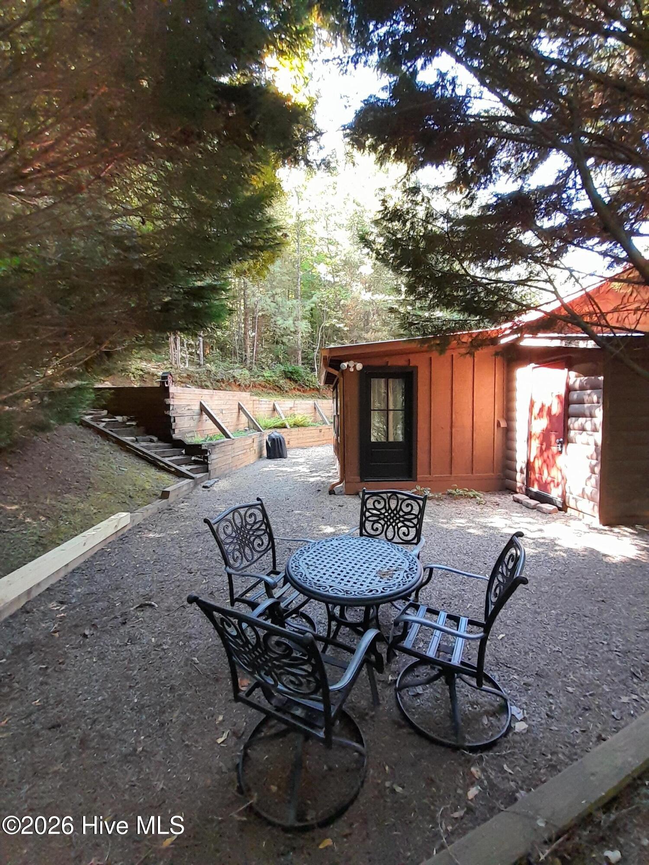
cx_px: 324
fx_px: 325
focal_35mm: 13
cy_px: 432
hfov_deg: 89.9
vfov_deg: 106.2
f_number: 2.2
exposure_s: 1/50
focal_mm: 1.13
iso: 125
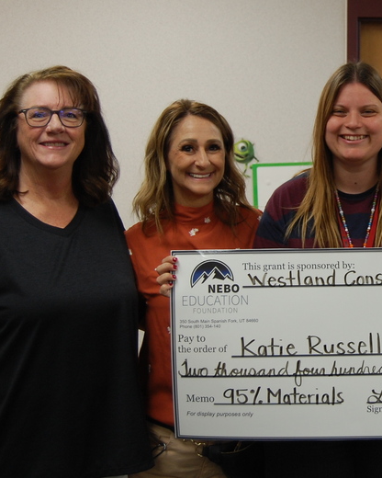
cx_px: 362
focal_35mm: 86
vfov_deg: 22.2
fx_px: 1214
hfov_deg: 17.5
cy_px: 181
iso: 400
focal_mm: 31
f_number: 4.5
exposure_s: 1/50
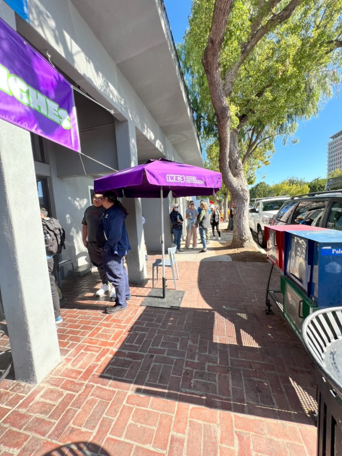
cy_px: 228
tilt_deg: -5.4
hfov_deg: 89.9
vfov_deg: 106.2
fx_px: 171
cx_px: 171
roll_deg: +4.3
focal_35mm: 13
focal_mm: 1.57
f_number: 1.8
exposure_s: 1/371
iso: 32
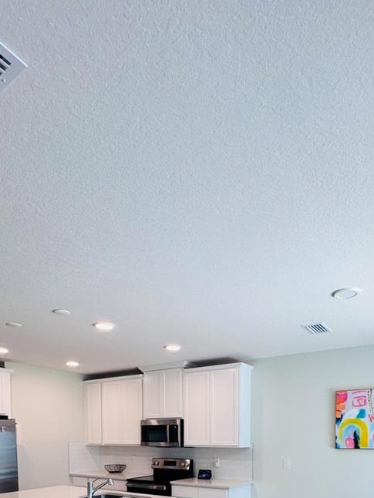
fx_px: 374
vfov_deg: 57.1
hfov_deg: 52.9
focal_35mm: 26
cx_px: 212
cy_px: 456
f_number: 2.2
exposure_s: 1/120
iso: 100
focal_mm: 2.22
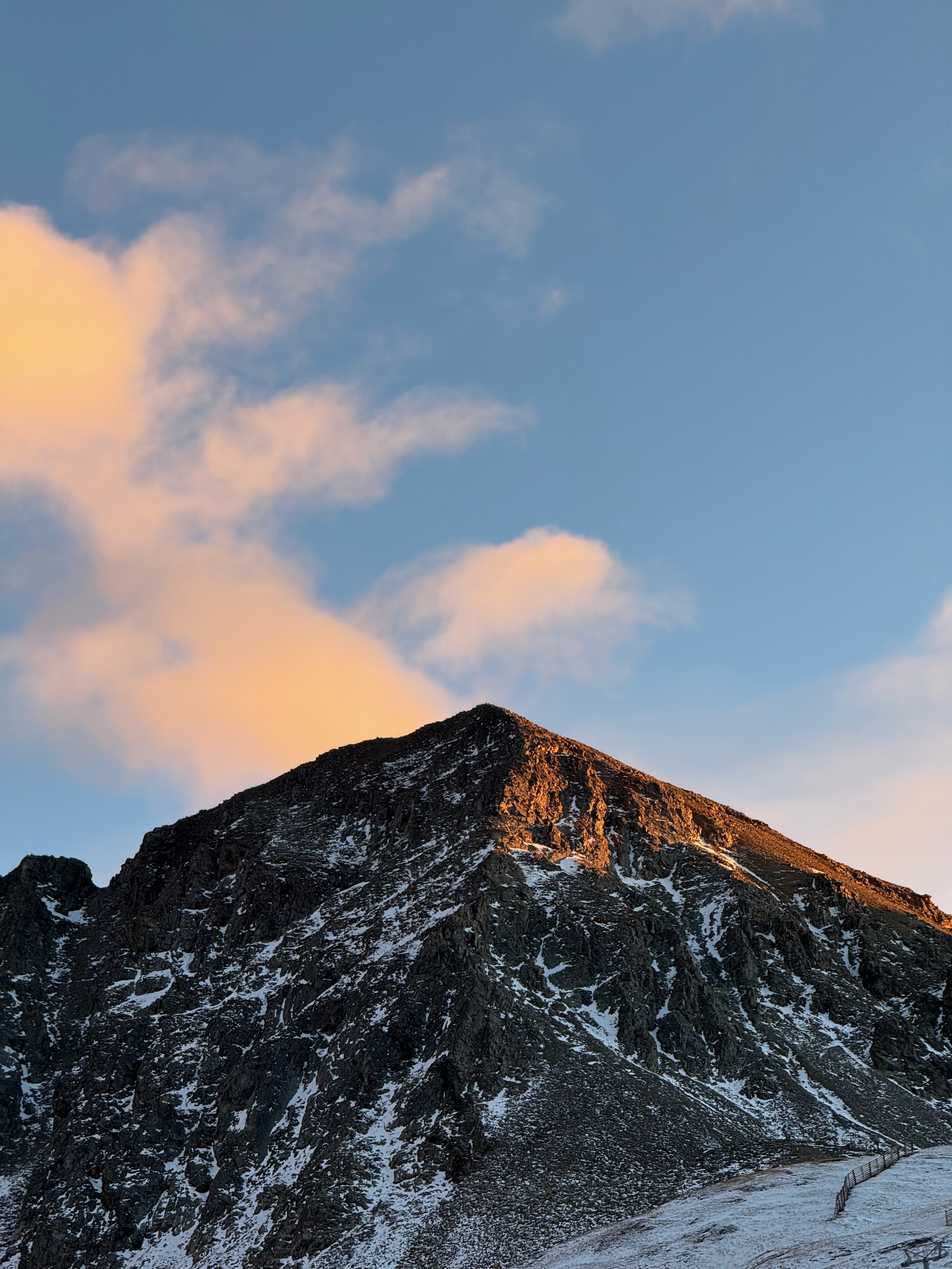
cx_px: 476
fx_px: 4400
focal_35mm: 120
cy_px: 634
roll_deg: +5.3
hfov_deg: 12.3
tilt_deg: +19.8
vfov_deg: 16.4
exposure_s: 1/151
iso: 50
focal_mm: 15.66
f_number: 2.8
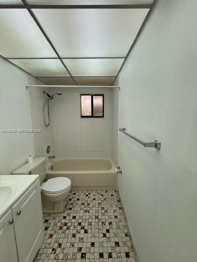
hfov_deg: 85.7
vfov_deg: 102.1
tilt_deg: -8.1
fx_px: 106
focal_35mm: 14
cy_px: 131
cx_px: 98
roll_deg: +0.4
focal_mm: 2.22
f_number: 2.2
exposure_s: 1/120
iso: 100
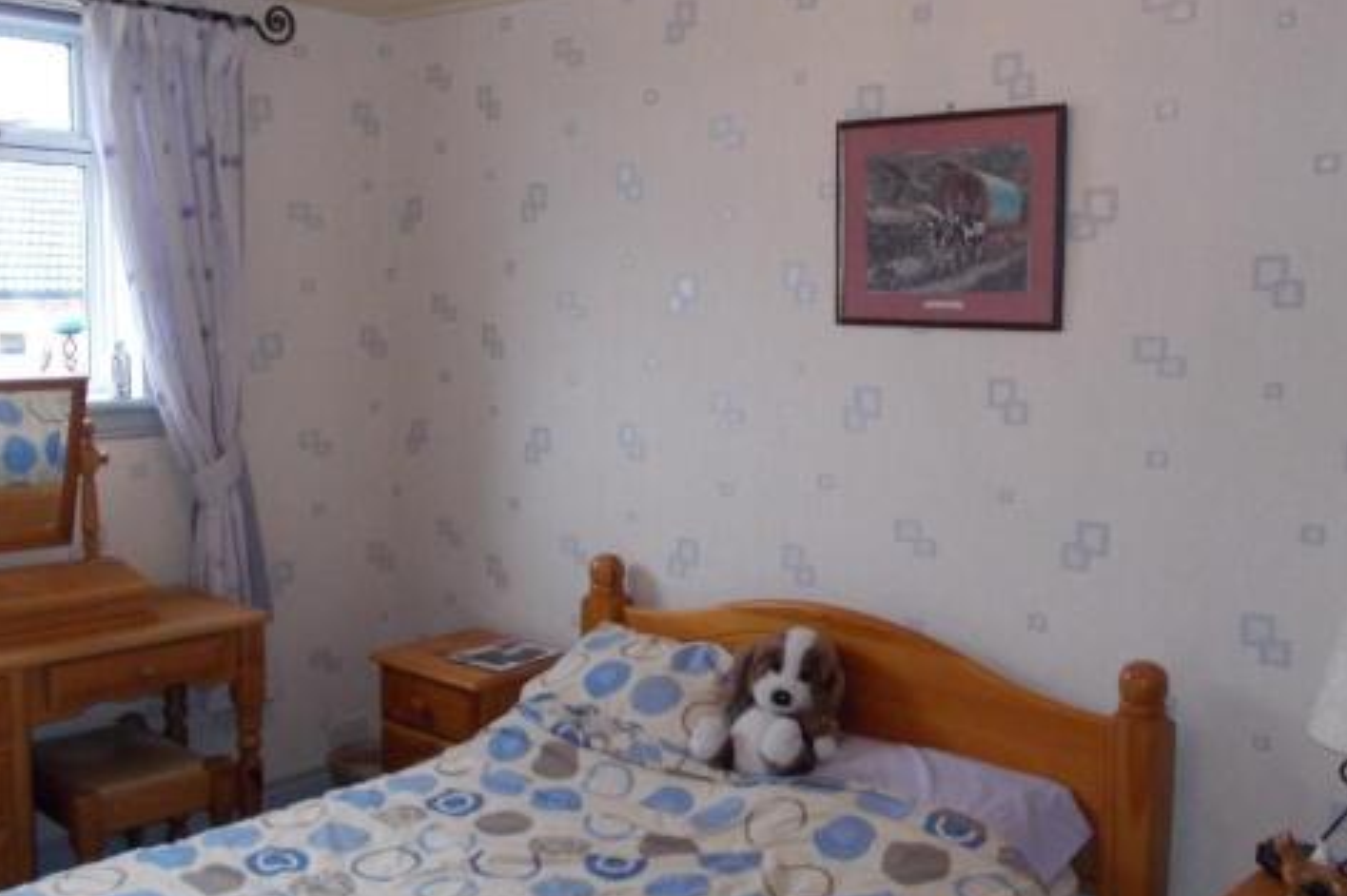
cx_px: 718
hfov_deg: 53.1
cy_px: 458
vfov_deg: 36.8
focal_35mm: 36
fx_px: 1346
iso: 250
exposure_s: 1/60
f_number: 2.7
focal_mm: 4
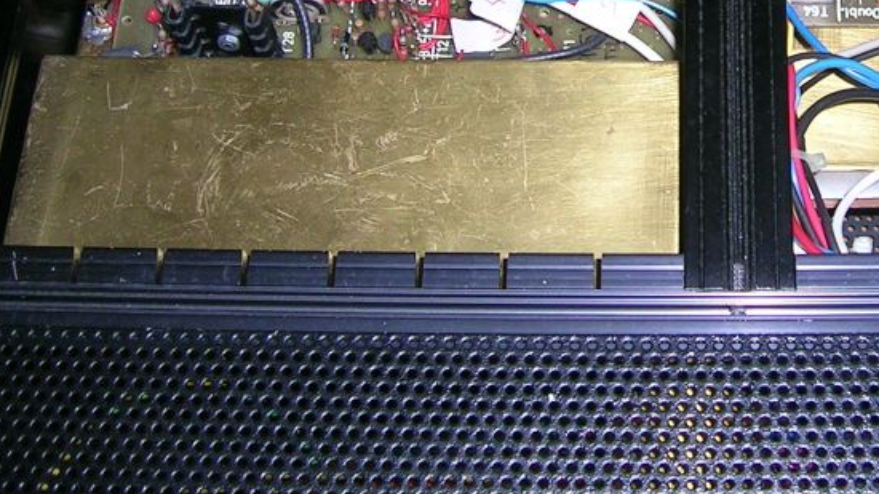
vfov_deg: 16.7
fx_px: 1654
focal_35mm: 71
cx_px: 745
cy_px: 27
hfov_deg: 28.9
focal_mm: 5.4
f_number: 2.8
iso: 50
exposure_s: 1/60.1
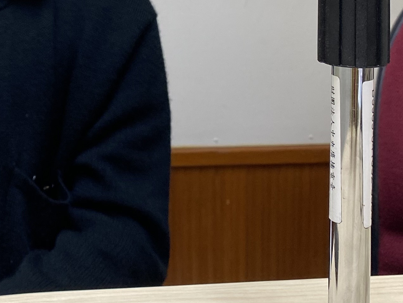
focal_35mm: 82
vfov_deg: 17.2
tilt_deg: -4.7
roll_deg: +0.4
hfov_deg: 22.9
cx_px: 1
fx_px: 955
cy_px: -59
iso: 100
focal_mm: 4.25
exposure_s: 1/120
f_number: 1.8
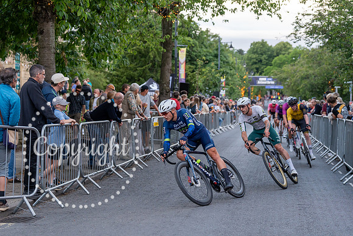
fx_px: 708
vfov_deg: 18.9
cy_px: 118
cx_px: 176
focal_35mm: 72
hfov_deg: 28.0
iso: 2000
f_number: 3.5
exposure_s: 1/800
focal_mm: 70
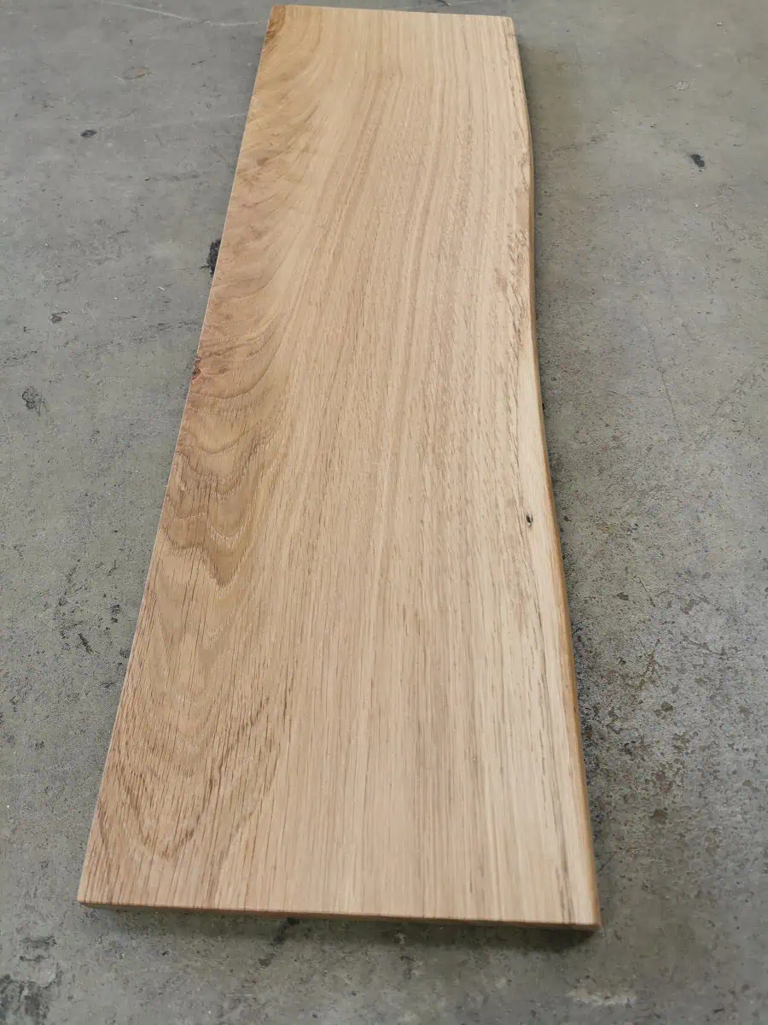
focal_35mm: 27
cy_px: 512
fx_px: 799
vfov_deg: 65.3
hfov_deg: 51.4
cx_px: 384
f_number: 1.6
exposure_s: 1/100
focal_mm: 5.6
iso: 100
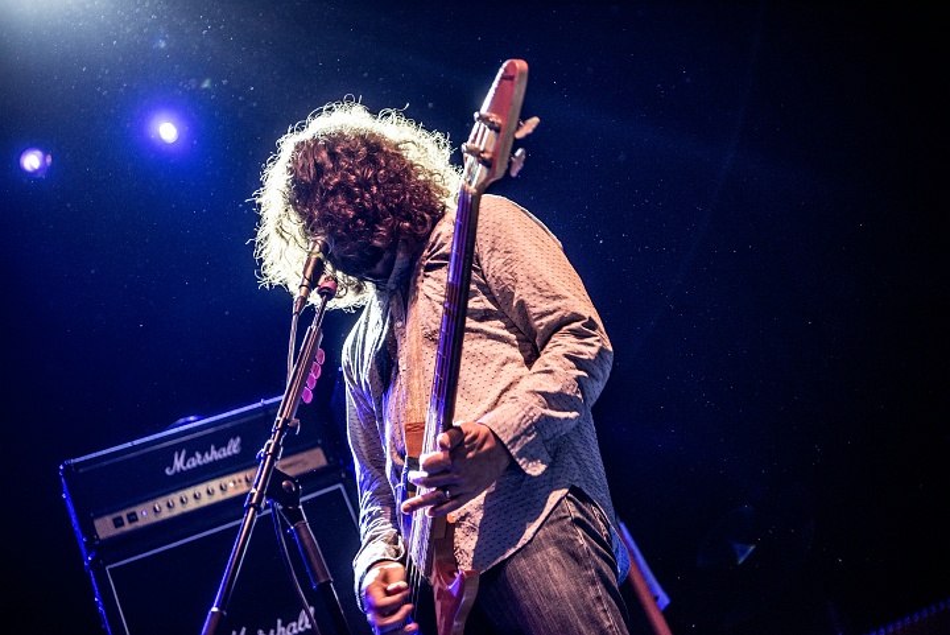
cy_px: 318
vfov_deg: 26.0
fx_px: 1373
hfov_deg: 38.2
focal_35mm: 52
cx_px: 475
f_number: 3.2
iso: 450
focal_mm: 52
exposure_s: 1/100
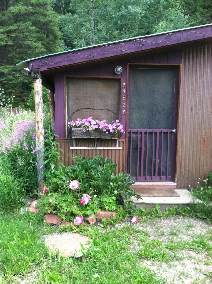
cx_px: 106
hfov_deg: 40.6
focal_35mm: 35
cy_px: 142
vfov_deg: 52.7
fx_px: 287
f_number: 2.8
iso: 80
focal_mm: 3.85
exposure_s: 1/60
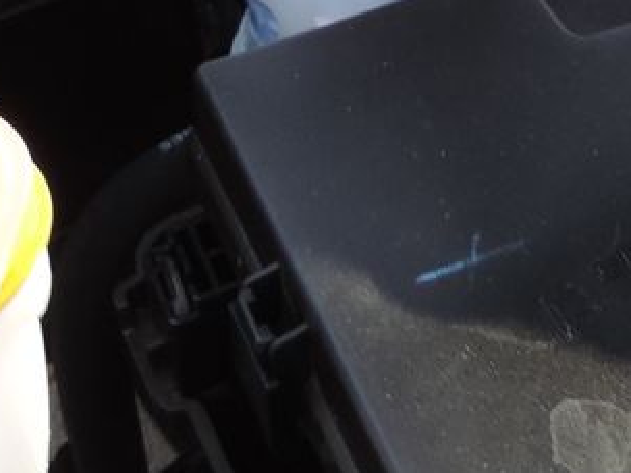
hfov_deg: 19.3
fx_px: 1841
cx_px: 467
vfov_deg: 12.7
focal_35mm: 101
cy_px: -502
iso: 80
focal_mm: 4.3
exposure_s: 1/80
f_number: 3
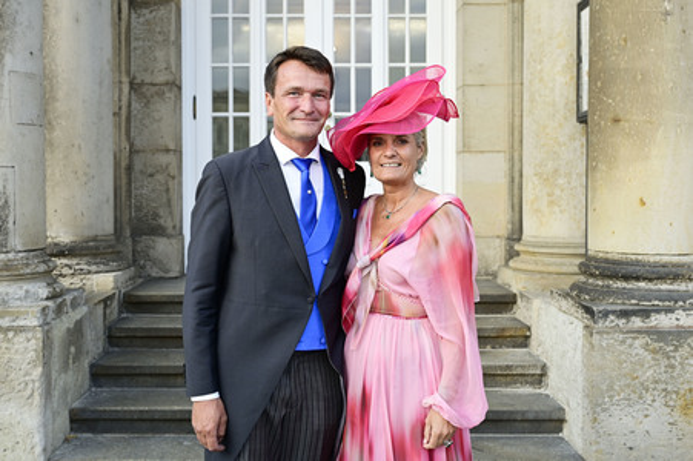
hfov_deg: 49.6
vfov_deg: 34.2
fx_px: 750
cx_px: 346
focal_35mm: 39
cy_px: 230
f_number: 5.6
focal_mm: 39
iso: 400
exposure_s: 1/160
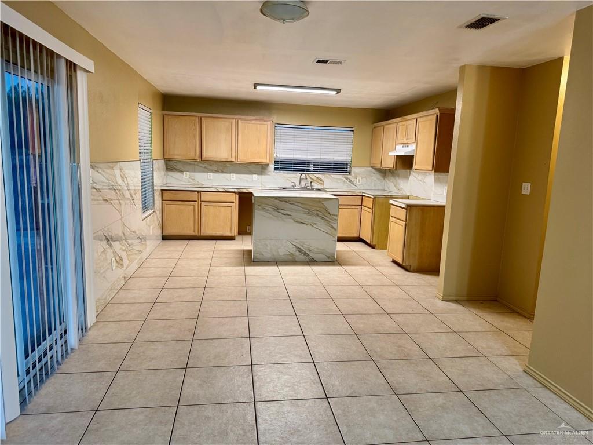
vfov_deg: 56.8
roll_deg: -2.6
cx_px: 296
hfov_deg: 71.6
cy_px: 222
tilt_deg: -9.8
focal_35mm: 24
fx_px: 411
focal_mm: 6.76
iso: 200
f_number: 1.78
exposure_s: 1/60
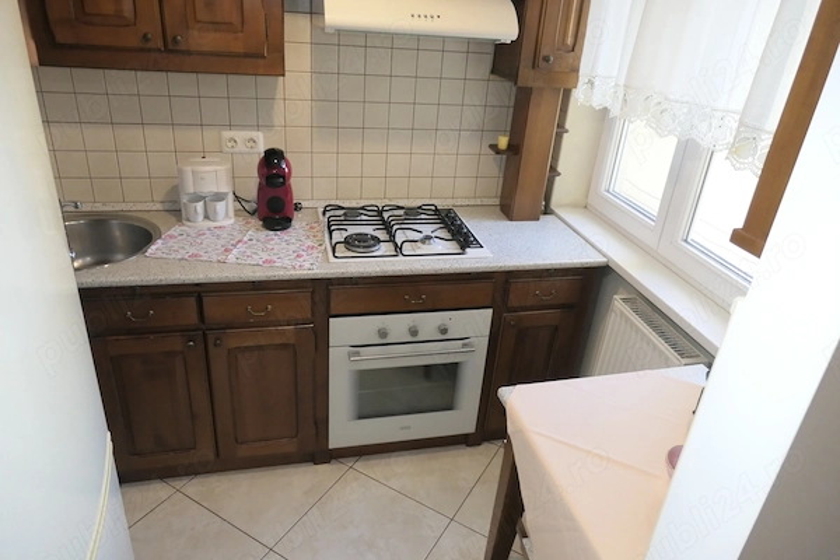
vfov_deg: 53.1
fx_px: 560
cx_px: 420
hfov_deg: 73.7
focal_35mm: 24
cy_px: 280
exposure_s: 1/250
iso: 1600
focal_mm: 8.8
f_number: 3.3
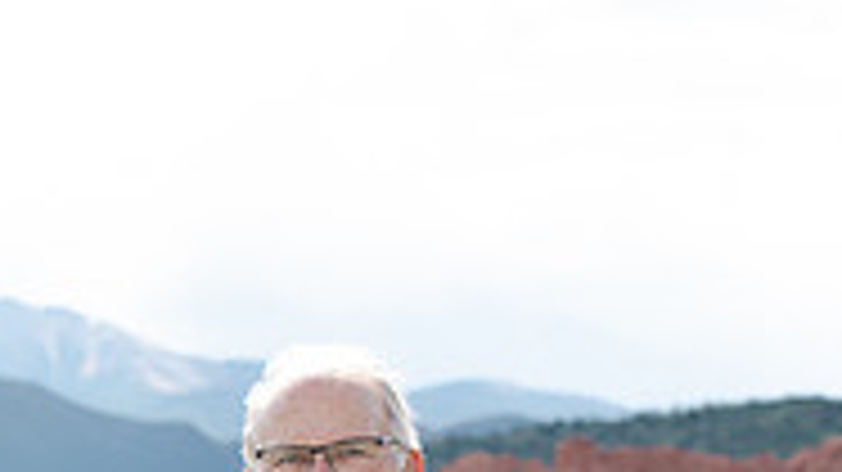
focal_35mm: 162
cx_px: -18
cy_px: 751
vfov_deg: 7.3
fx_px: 3615
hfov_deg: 13.1
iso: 100
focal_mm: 50
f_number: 4
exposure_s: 1/400
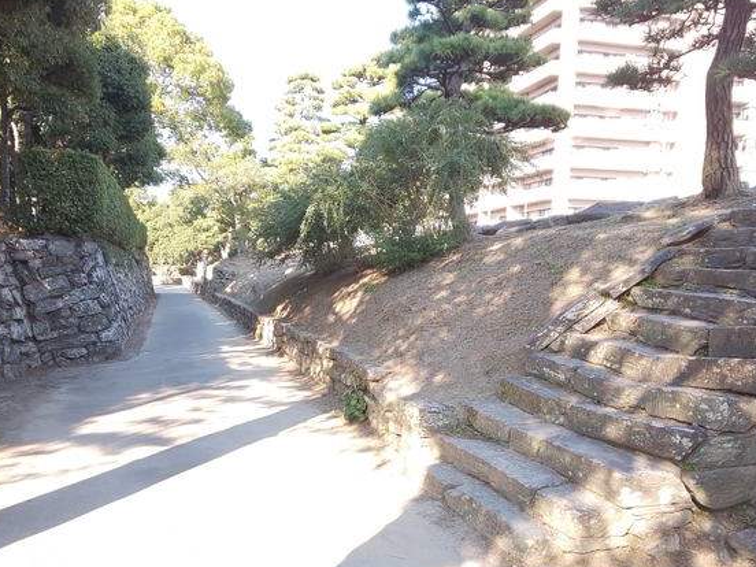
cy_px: 399
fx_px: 633
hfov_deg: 61.5
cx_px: 331
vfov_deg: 47.1
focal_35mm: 29
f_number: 1.94
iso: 31
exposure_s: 1/100
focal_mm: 3.45
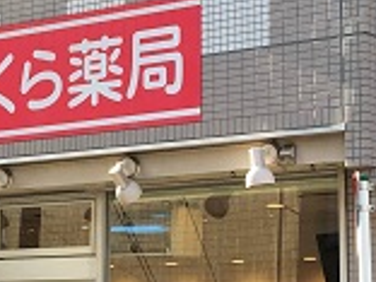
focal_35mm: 89
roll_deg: -0.4
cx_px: 275
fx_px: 967
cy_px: 260
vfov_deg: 16.4
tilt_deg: +9.3
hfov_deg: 21.8
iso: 25
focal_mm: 4.15
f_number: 2.2
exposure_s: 1/386
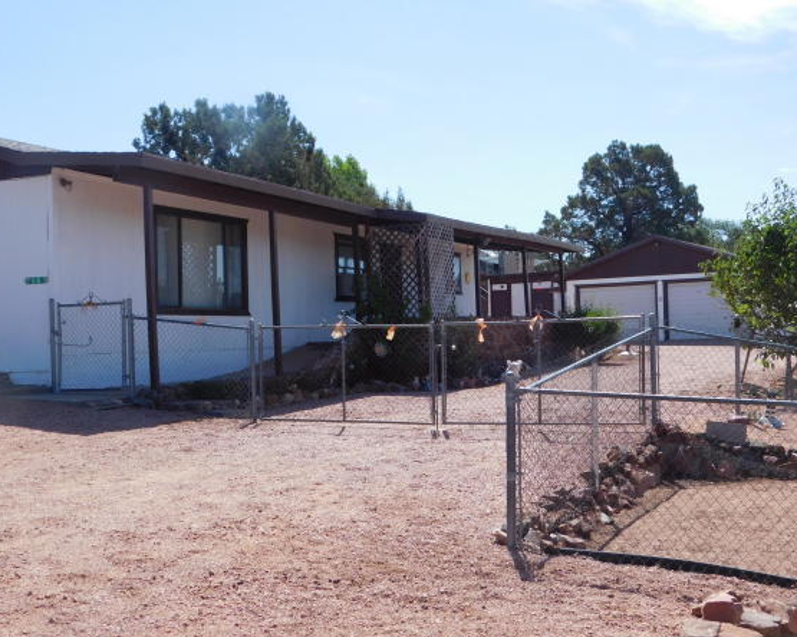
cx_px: 444
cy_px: 333
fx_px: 1061
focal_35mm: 45
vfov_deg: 33.4
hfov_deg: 41.1
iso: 125
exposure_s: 1/1000
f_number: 3.6
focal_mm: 7.1
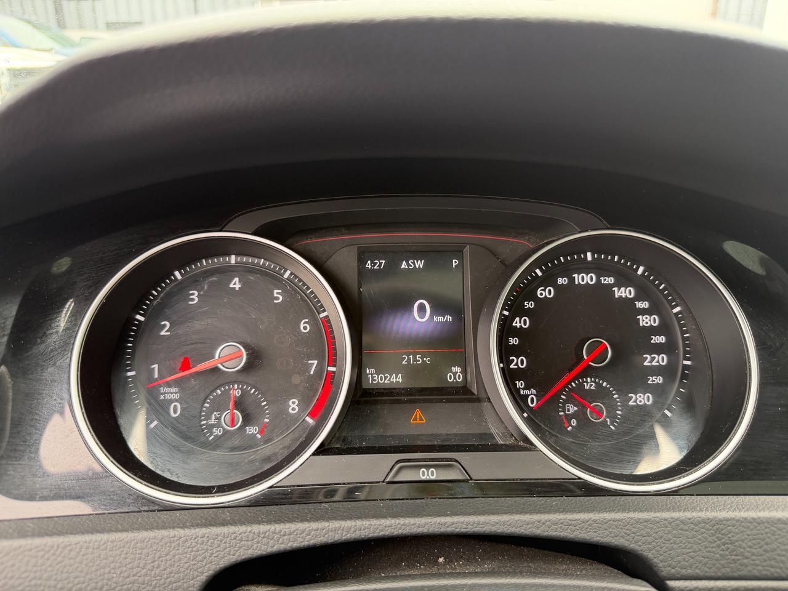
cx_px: 394
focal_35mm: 24
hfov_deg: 71.6
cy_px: 296
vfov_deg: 56.8
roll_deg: +0.5
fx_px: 546
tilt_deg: -19.4
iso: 200
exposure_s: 1/91
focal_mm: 6.76
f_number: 1.78
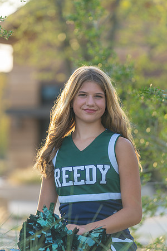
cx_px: 84
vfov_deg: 11.7
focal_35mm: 176
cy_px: 126
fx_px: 1225
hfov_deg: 7.8
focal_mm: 176
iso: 160
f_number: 3.5
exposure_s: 1/250
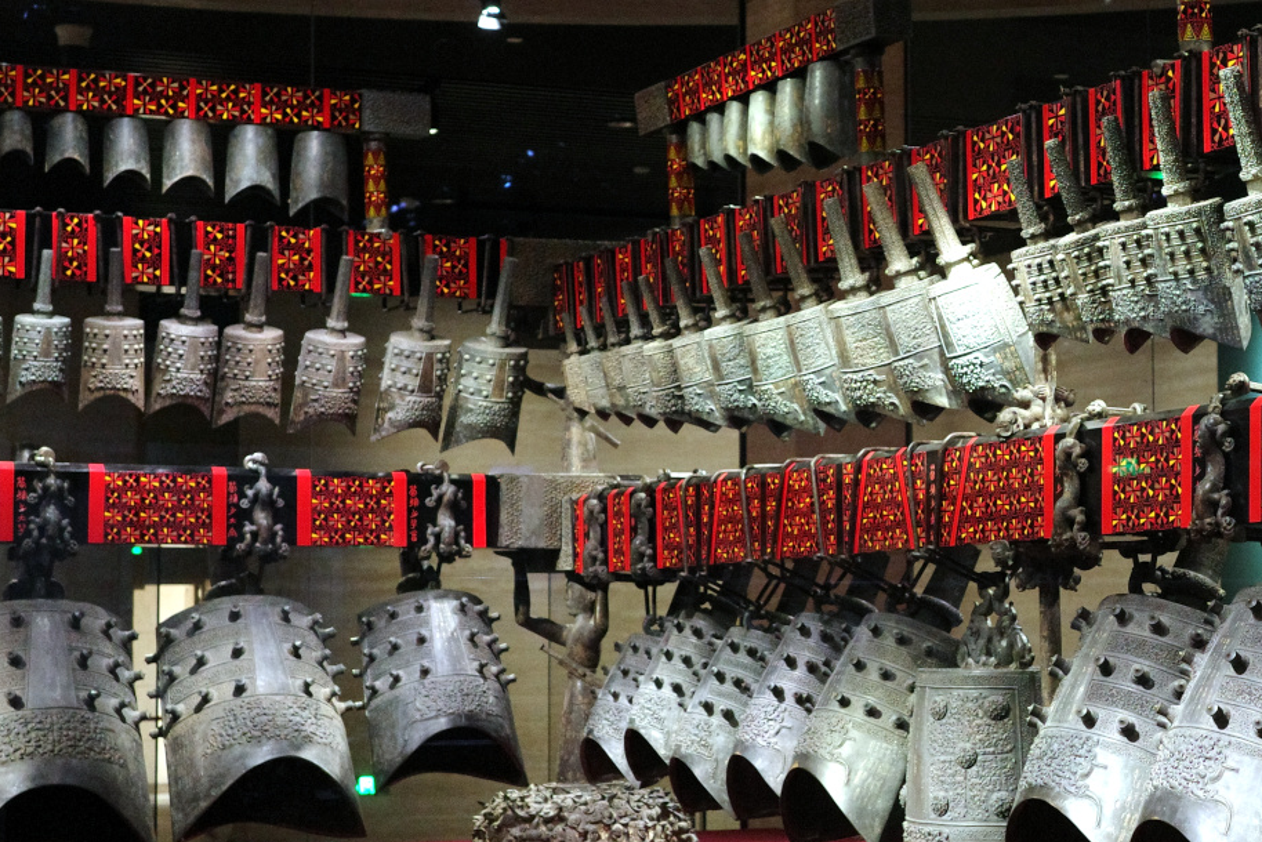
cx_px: 893
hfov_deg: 24.0
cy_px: 431
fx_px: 2945
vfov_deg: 16.3
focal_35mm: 84
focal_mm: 26
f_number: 2.8
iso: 2500
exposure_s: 1/40
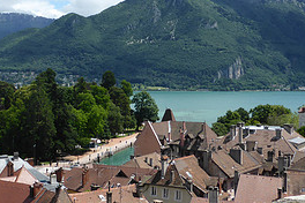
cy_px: 85
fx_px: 542
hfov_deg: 31.1
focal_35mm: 64
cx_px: 98
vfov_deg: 21.2
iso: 100
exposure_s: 1/1300
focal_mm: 4.8
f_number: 3.4
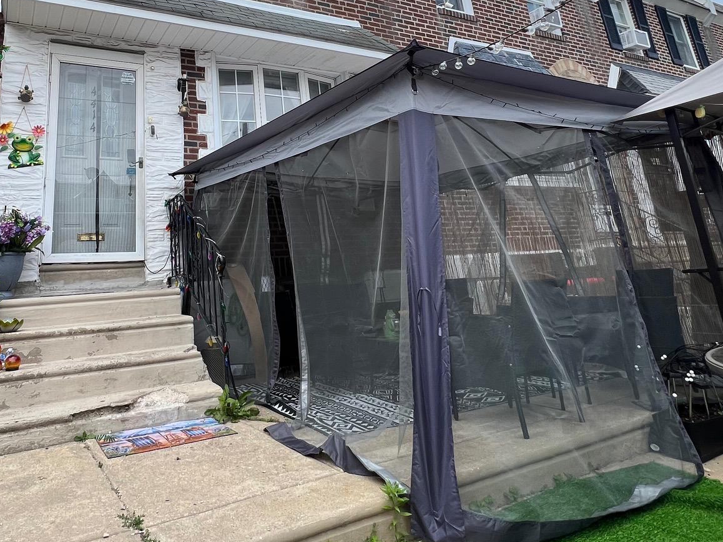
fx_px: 480
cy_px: 146
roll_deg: +3.0
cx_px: 255
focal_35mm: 23
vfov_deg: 56.4
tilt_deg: +15.8
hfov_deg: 72.2
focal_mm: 1.57
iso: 32
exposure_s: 1/615
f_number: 1.8
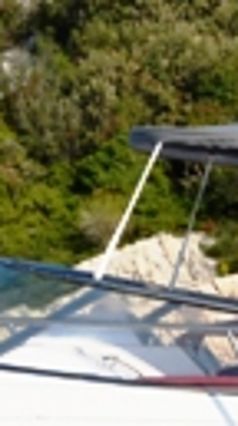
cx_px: 238
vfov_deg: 6.5
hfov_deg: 3.7
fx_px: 3724
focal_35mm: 330
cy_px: 99
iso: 125
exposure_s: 1/3200
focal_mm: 30
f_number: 4
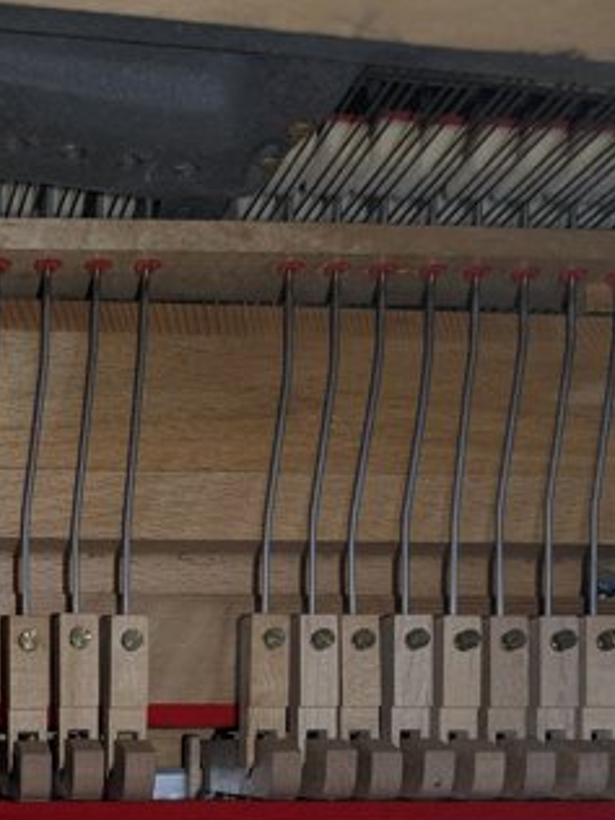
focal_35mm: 57
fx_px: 1350
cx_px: -71
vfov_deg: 30.7
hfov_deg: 23.9
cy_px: 872
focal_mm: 5.43
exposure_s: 1/120
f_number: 1.89
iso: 80
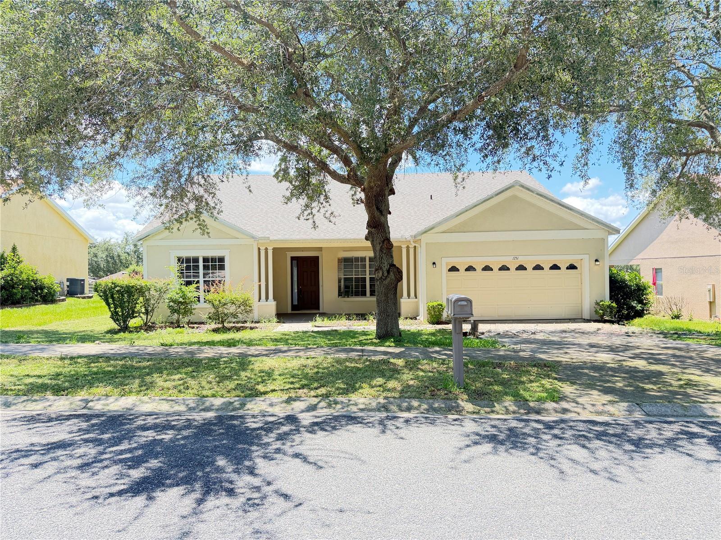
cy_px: 270
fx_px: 500
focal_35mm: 24
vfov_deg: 56.8
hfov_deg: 71.6
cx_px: 360
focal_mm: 6.76
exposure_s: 1/488
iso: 100
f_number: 1.78
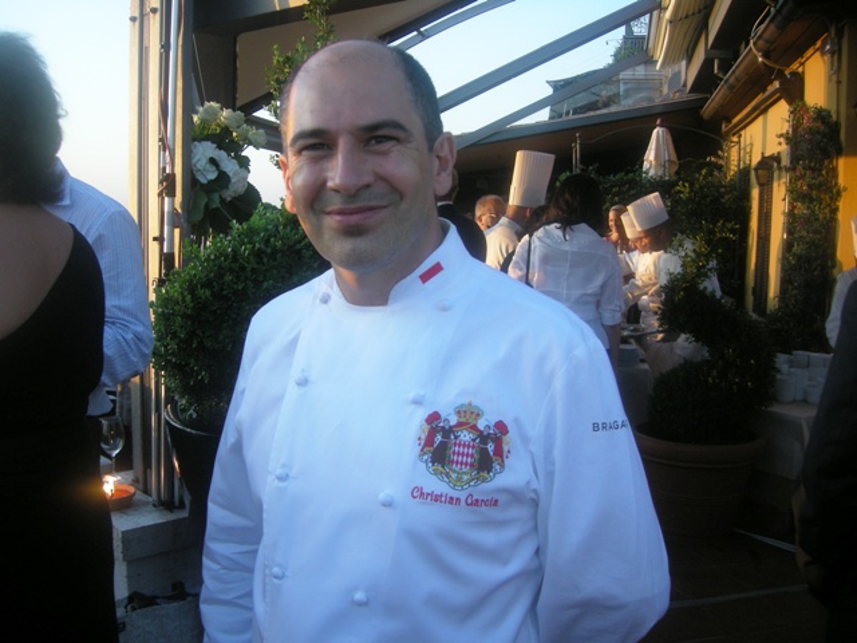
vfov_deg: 39.7
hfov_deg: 51.4
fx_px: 891
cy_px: 322
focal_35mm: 36
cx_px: 428
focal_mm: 7.5
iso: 124
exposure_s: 1/124
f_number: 2.7
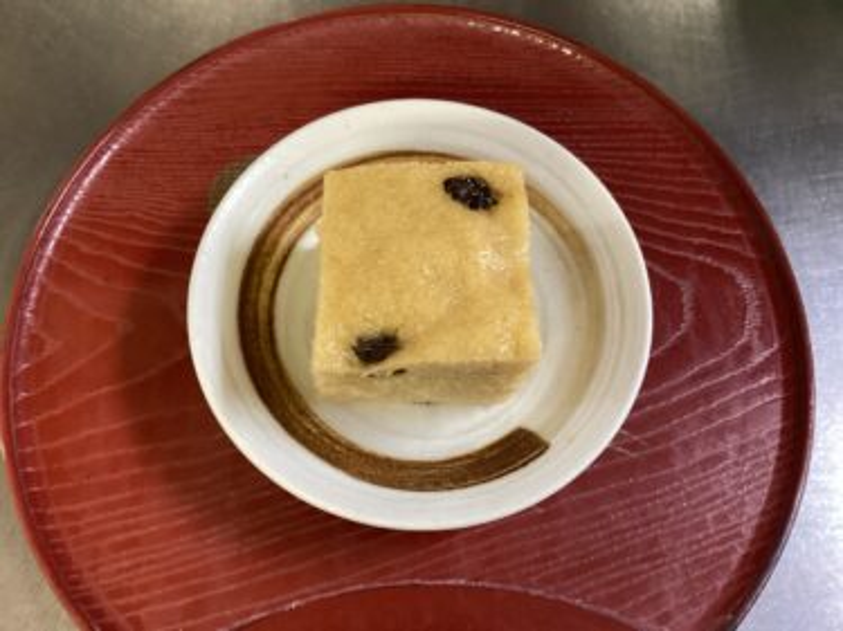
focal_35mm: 31
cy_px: 316
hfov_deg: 58.4
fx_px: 755
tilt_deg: -70.6
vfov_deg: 45.4
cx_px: 422
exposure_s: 1/60
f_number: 2.4
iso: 320
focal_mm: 3.3
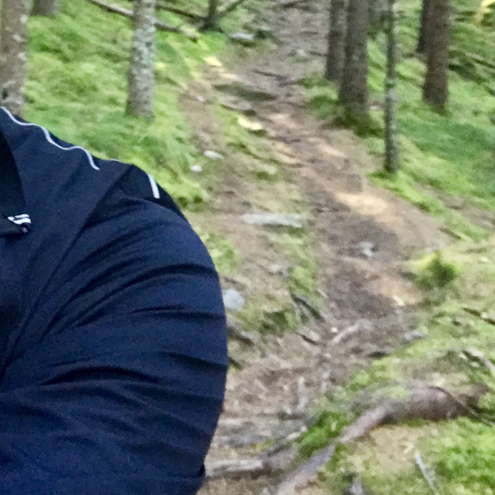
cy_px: 35
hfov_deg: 22.3
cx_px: 13
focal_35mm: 75
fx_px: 1213
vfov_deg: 22.4
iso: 200
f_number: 2.2
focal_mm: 2.87
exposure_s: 1/33
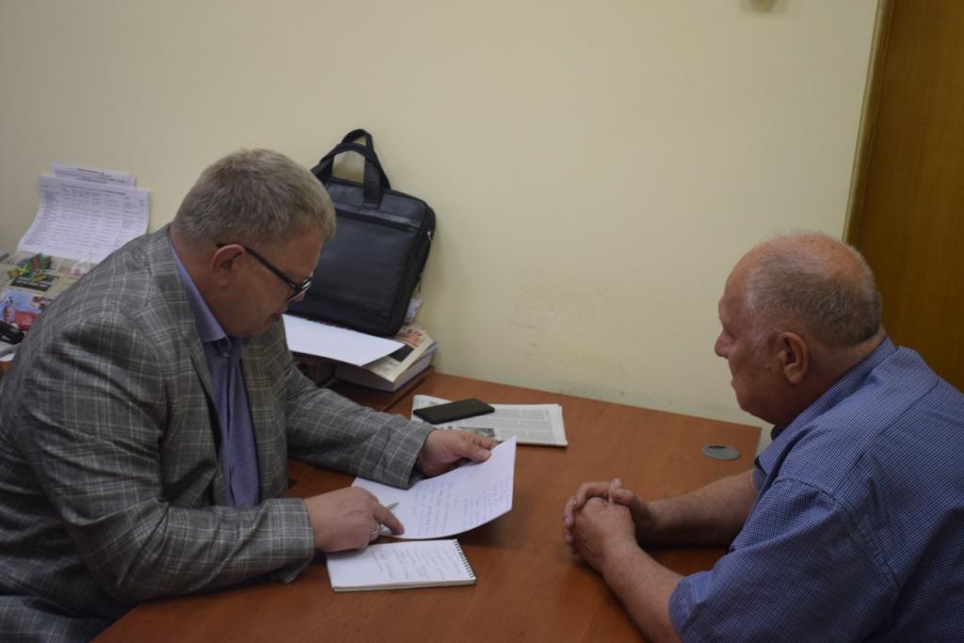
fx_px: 1044
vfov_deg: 34.2
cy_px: 322
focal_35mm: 39
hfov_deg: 49.5
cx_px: 482
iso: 560
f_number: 4
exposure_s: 1/60
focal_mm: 26
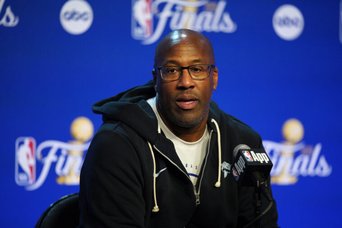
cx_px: 171
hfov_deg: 6.9
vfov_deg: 4.6
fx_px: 2849
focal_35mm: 300
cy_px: 114
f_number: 2.8
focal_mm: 300
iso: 1600
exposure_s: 1/320
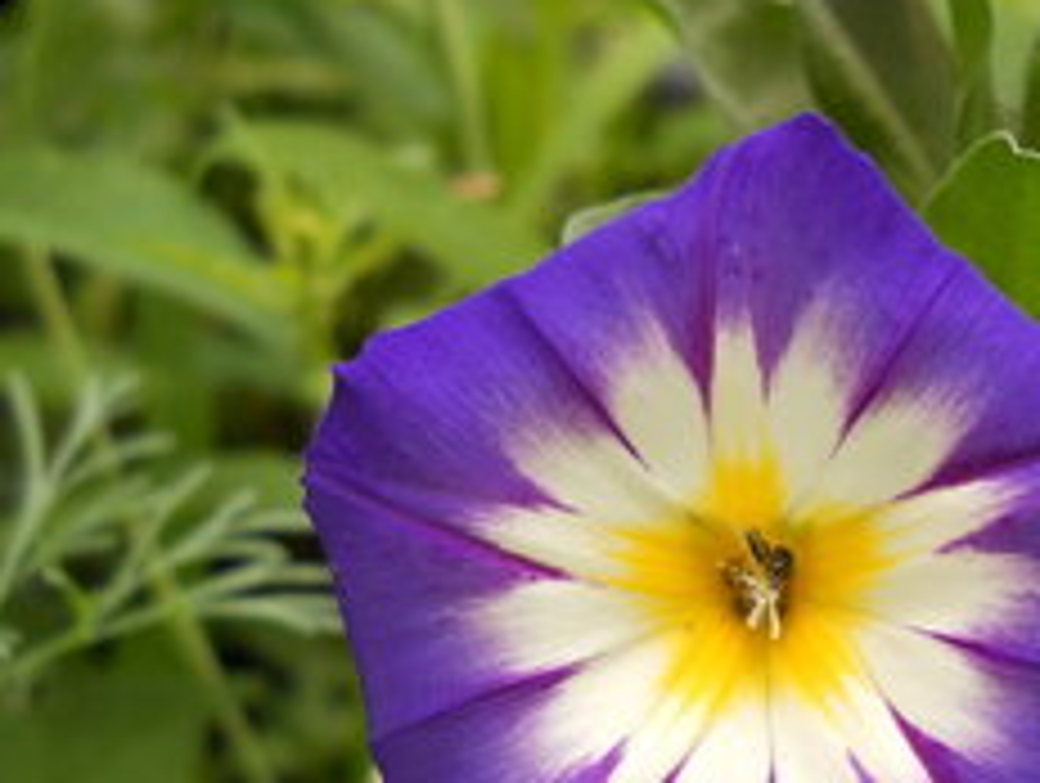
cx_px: 747
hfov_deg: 30.7
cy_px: 547
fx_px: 1866
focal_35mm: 62
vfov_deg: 23.6
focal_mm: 6.72
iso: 80
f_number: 3.1
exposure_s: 1/100
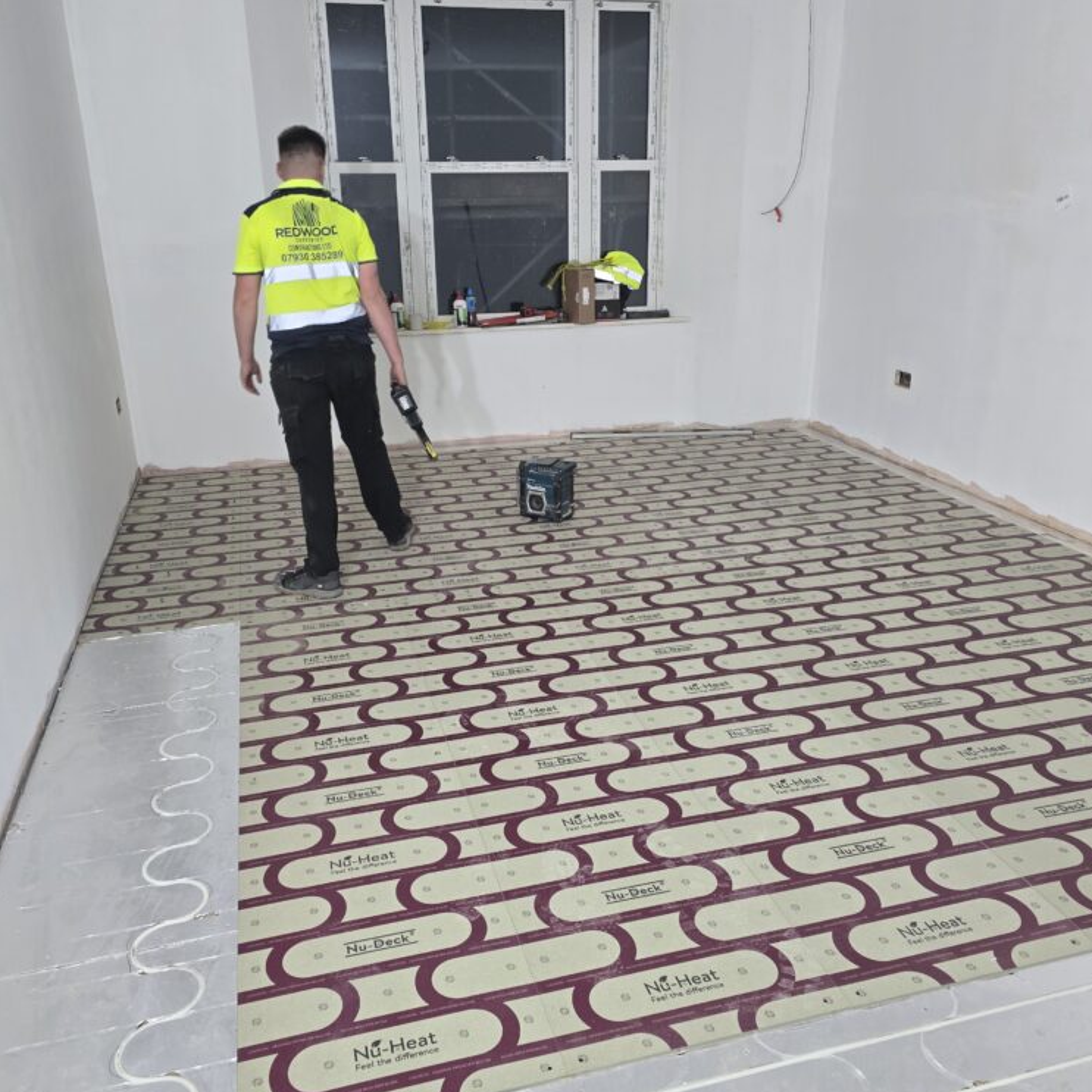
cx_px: 561
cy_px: 538
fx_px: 999
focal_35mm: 28
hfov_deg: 57.3
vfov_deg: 57.3
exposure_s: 1/100
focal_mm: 6.3
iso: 400
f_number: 1.7
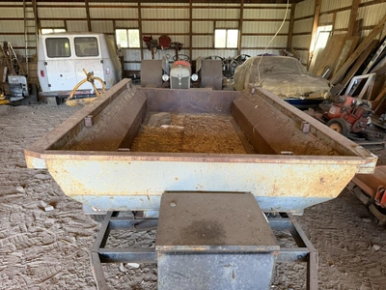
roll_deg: +1.3
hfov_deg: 71.6
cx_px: 193
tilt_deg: -19.6
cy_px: 145
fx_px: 268
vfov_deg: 56.8
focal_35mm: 24
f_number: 1.78
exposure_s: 1/60
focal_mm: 6.76
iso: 250
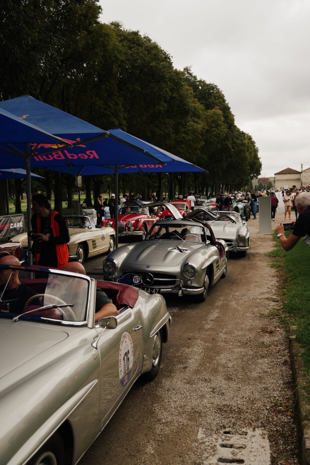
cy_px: 232
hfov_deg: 36.9
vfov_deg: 53.1
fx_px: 465
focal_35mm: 36
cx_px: 155
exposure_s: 1/125
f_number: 4
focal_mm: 36
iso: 100
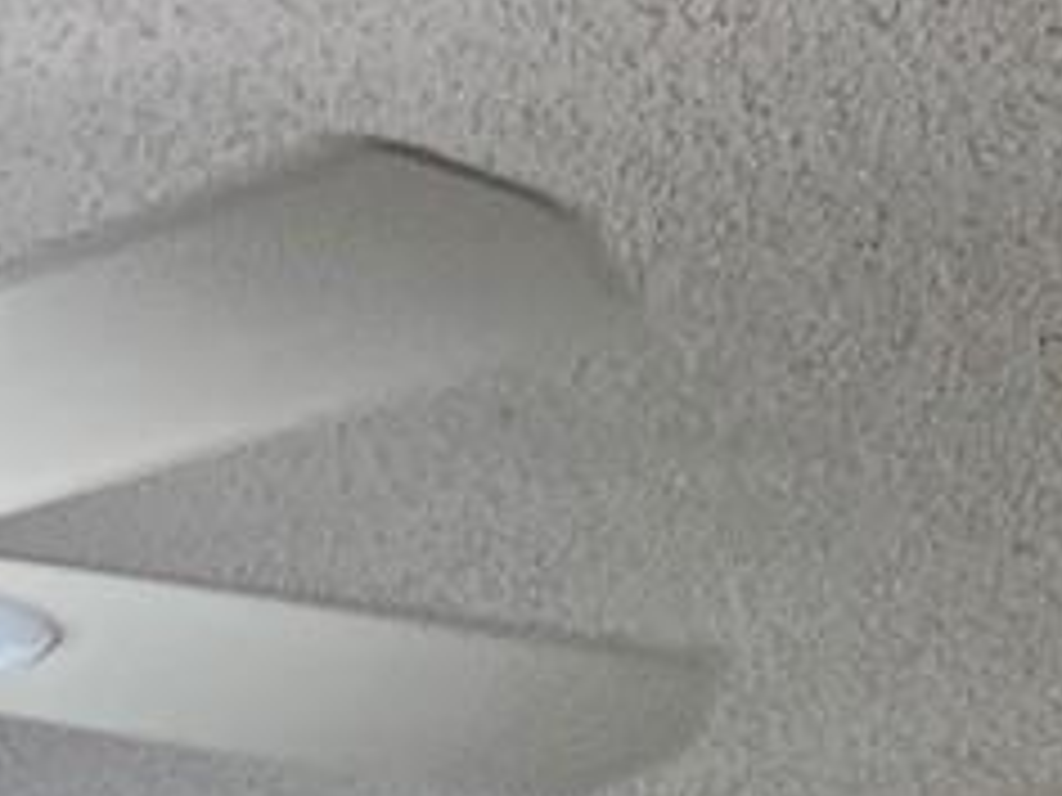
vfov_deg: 7.4
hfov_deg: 10.9
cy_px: 2473
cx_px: -436
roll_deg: -0.3
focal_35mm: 176
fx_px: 5400
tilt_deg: +0.0
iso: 40
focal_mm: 5.1
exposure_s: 1/120
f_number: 1.6
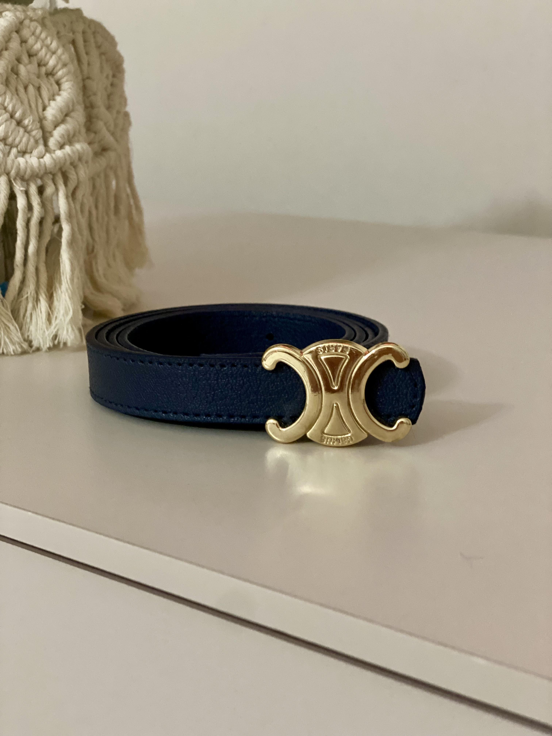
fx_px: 1106
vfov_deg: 36.8
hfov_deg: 28.0
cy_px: 368
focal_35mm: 52
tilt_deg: -14.1
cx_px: 276
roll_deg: +0.0
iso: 400
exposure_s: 1/20
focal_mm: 6
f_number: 2
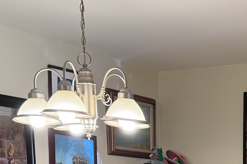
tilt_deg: -8.7
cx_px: 262
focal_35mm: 90
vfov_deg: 13.6
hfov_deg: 21.6
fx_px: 617
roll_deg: +0.3
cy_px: 299
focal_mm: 6.76
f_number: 1.78
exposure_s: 1/60
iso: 200
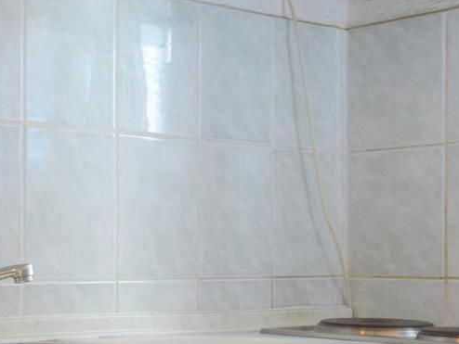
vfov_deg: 21.0
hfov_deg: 25.0
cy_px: 213
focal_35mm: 70
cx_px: -95
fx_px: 929
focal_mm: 10
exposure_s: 1/60
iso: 450
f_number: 4
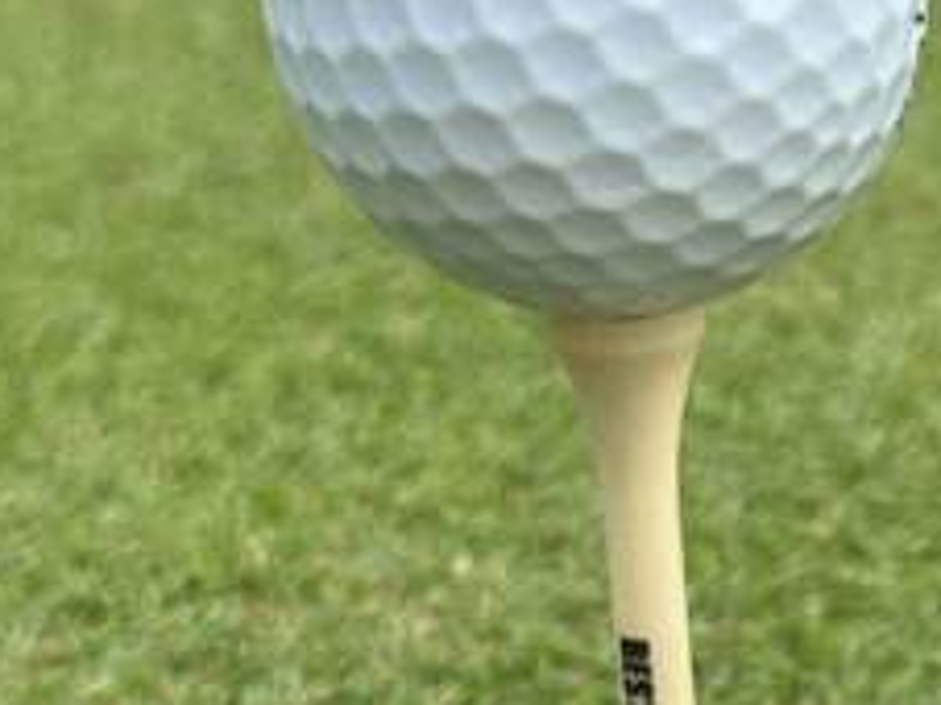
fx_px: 4021
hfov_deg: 13.0
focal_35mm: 148
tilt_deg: -24.3
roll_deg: +1.5
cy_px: 910
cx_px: 1094
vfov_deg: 9.8
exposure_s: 1/1848
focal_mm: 6.86
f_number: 1.78
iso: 100
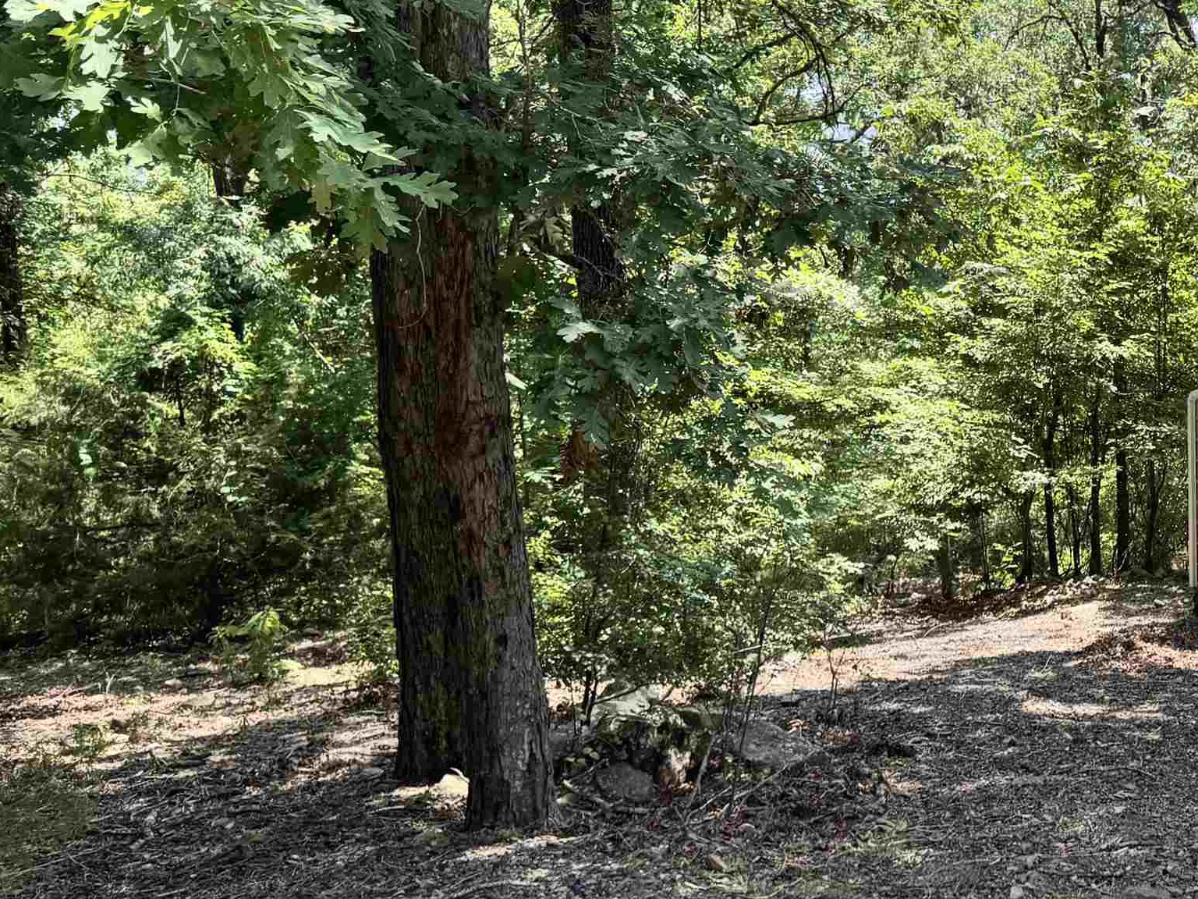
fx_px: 1661
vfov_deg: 30.3
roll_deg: +1.4
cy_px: 419
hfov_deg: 36.1
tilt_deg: -11.1
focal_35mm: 48
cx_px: 1171
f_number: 1.78
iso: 80
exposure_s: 1/756
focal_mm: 6.76
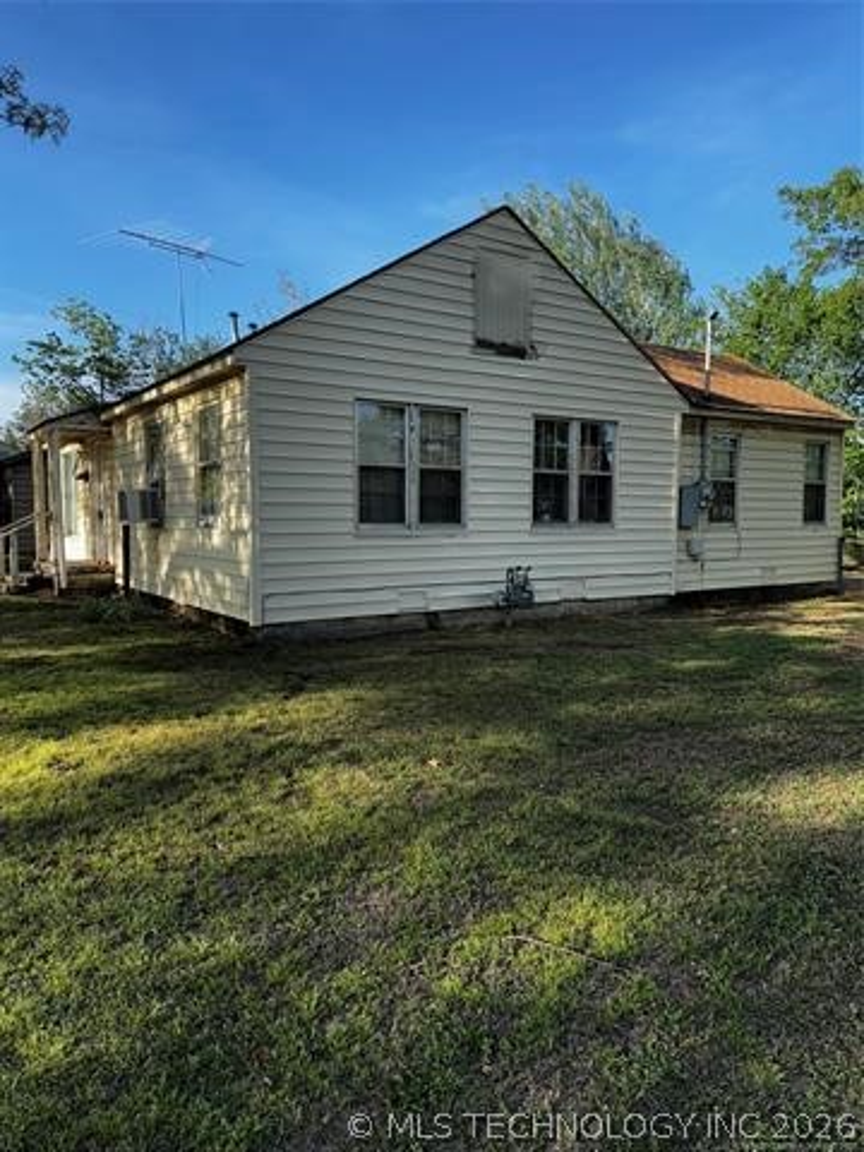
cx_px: 432
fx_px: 799
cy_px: 576
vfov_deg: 71.6
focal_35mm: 24
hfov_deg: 56.8
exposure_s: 1/1637
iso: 64
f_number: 1.78
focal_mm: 6.76
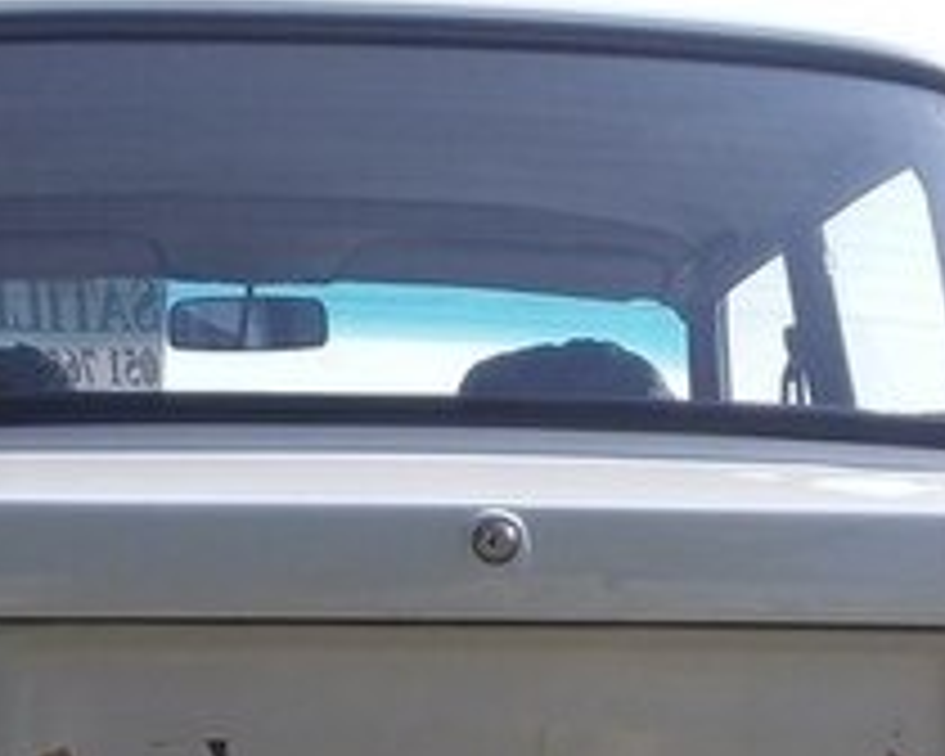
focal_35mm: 95
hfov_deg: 20.2
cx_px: 441
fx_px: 2657
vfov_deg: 15.6
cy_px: 920
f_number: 2.2
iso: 40
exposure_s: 1/781
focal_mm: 3.3
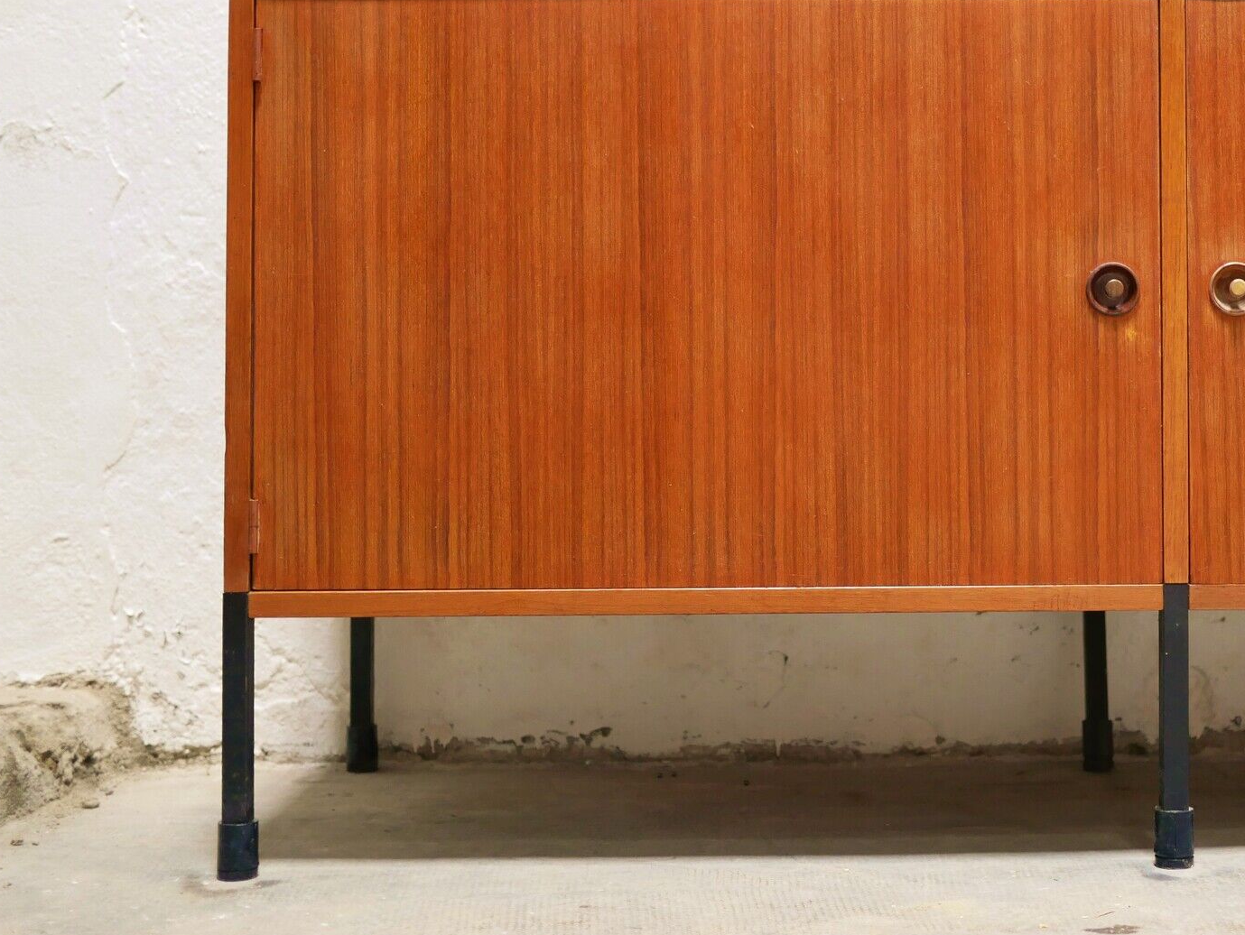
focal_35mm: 58
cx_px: 891
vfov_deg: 25.2
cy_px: 341
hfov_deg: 32.7
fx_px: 2087
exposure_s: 1/60
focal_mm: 20
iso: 800
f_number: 1.7
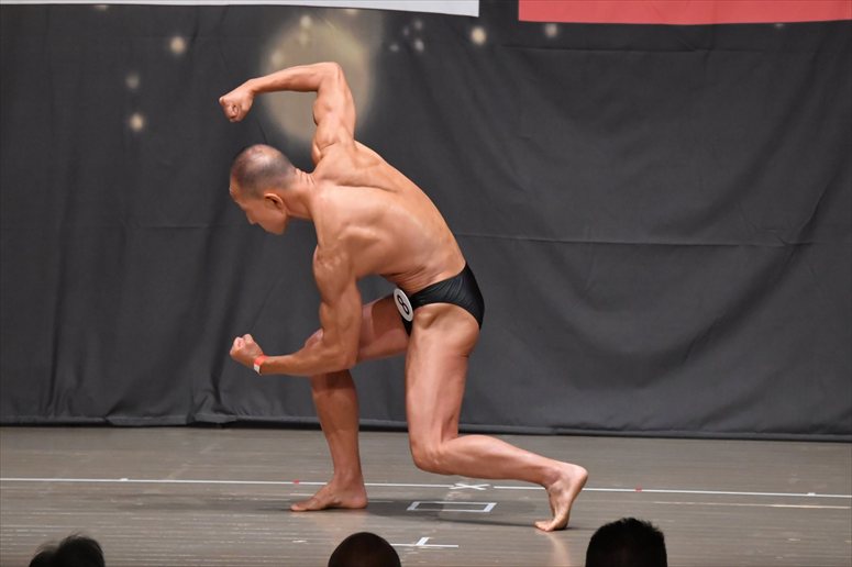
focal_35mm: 270
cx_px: 426
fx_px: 6387
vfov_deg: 5.1
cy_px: 284
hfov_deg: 7.6
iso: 6400
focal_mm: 180
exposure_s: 1/400
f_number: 5.6
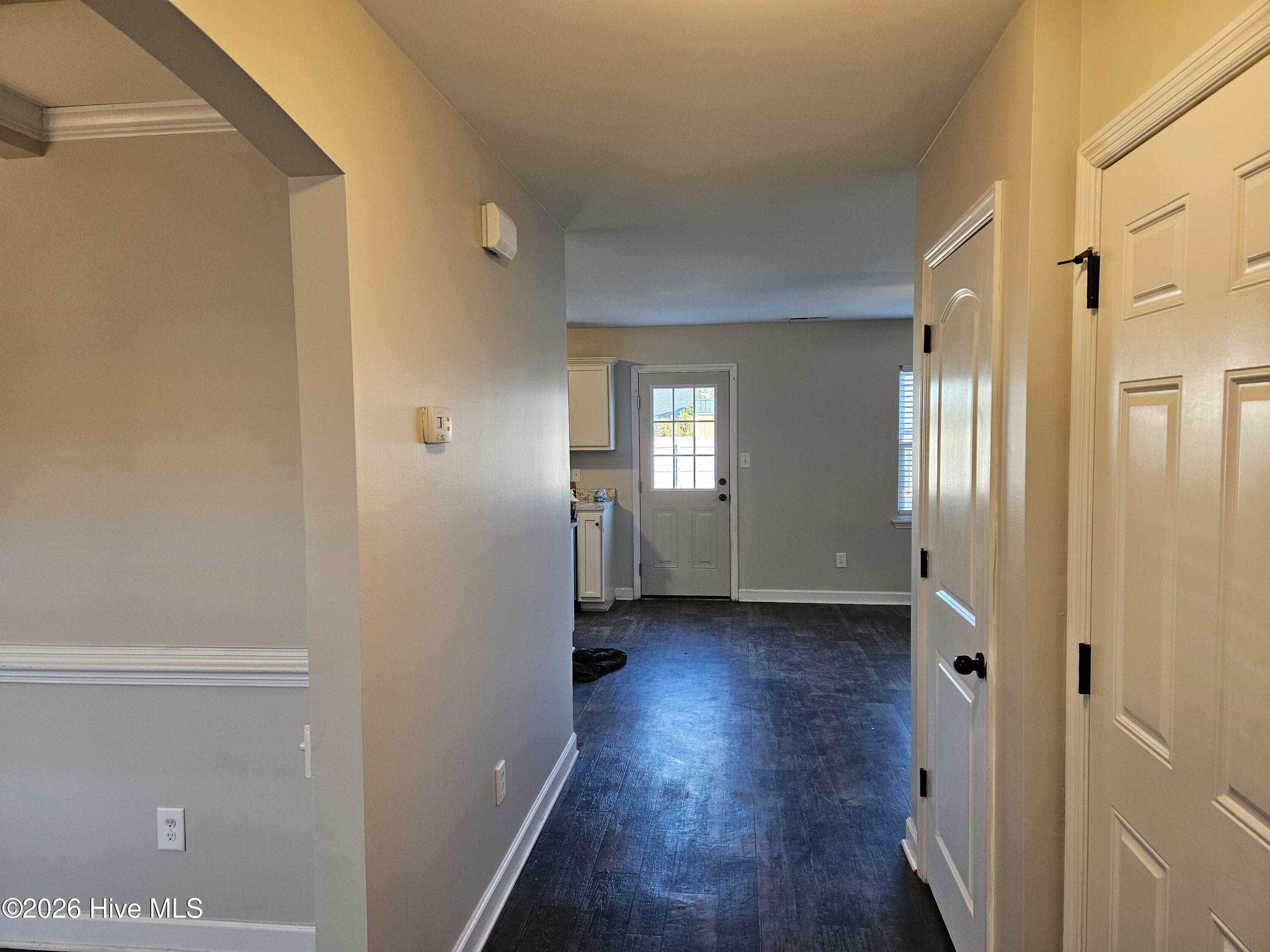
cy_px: 476
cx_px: 635
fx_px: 844
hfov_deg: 73.9
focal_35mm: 23
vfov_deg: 58.9
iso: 200
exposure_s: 1/120
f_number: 1.8
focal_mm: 5.4
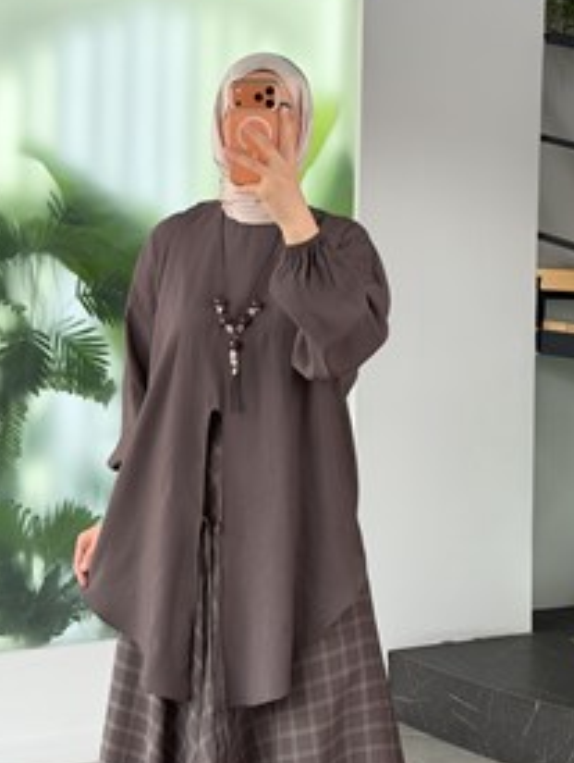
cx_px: 233
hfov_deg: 20.5
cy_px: 309
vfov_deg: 26.9
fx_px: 1588
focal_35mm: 72
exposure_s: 1/237
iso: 64
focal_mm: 6.76
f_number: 1.78
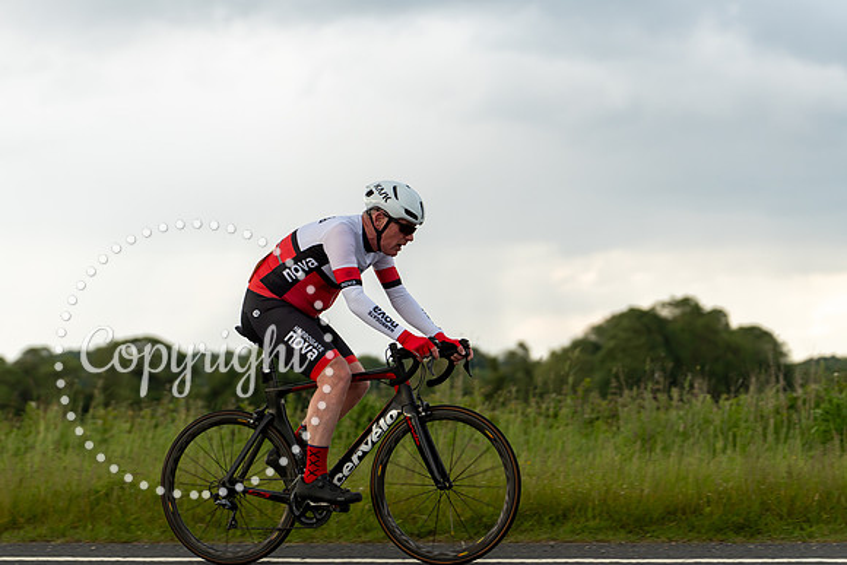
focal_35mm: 121
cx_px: 359
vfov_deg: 11.3
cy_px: 240
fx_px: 2855
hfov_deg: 16.9
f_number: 3.2
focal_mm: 105
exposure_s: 1/500
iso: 250
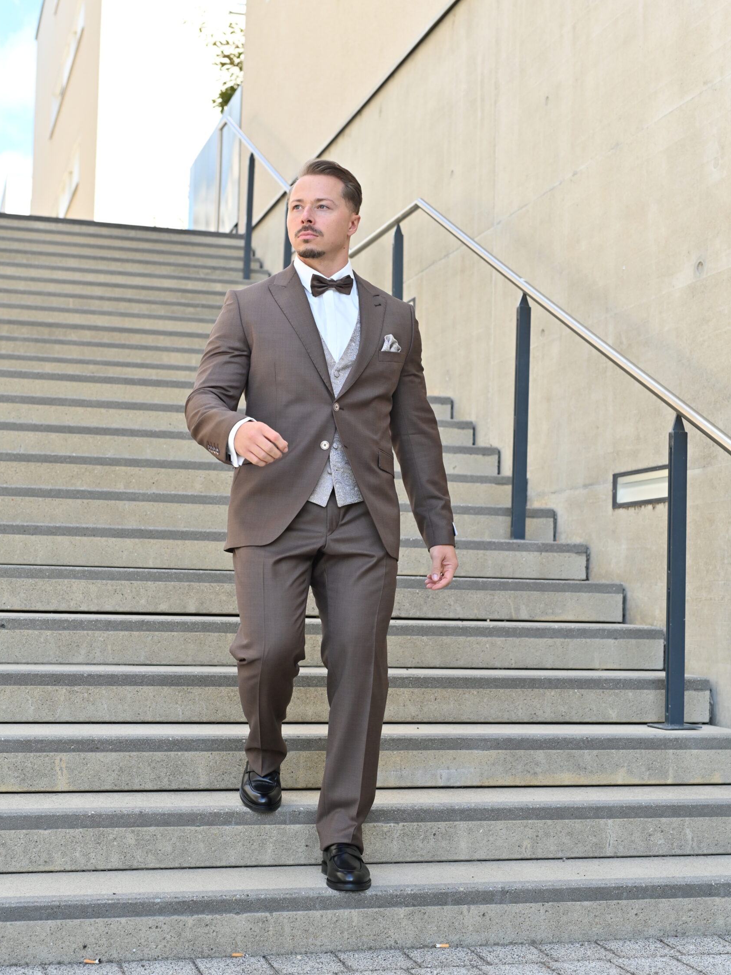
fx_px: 1549
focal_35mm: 55
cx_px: 360
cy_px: 487
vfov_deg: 34.9
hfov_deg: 26.6
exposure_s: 1/1000
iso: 500
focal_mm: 50
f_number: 5
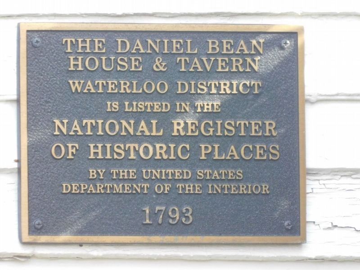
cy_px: 135
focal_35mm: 855
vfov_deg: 1.7
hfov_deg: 2.3
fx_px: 8892
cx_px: 180
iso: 800
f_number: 6.5
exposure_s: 1/125
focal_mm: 152
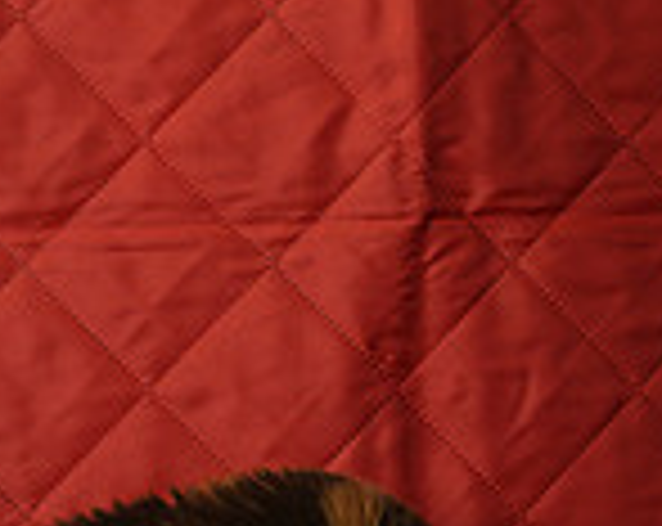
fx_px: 5299
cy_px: 429
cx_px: -207
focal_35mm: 271
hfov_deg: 7.1
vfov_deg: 5.7
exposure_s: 1/80
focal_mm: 73
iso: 200
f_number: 7.1
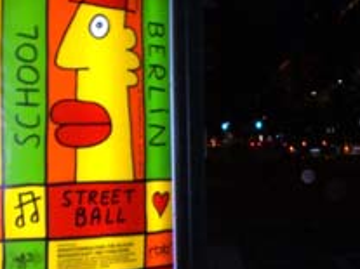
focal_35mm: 92
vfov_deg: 16.0
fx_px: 956
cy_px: 100
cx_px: 294
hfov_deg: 21.0
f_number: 2.7
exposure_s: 1/60
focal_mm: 6.2
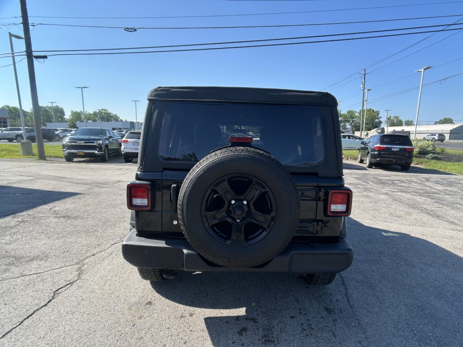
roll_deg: -0.3
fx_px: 348
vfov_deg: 53.1
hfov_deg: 67.3
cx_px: 232
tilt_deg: -10.2
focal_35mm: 26
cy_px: 174
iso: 50
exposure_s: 1/2457
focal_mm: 5.7
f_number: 1.5
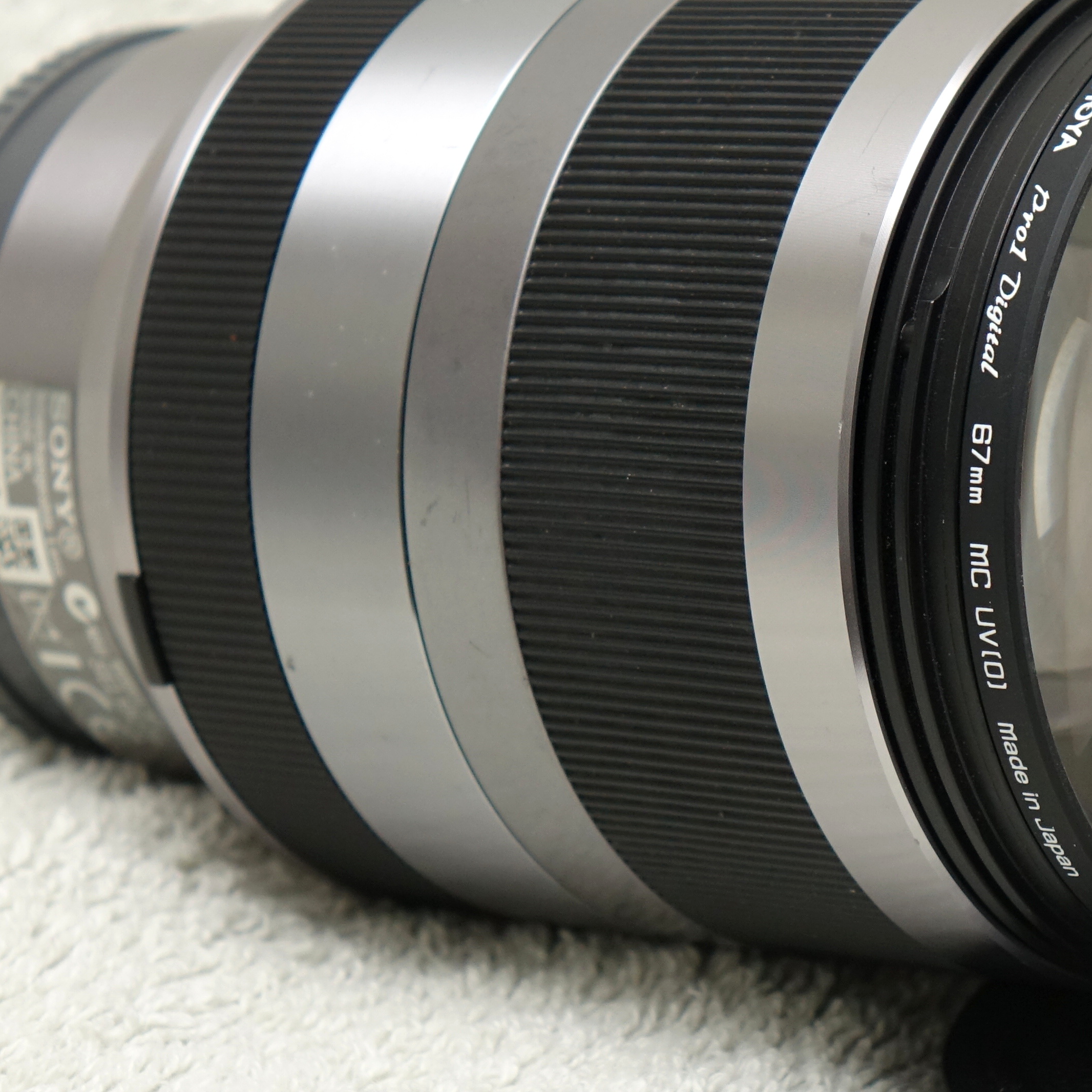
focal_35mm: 181
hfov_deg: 9.6
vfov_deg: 9.7
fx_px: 6460
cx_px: 858
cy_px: 529
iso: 200
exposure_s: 1/60
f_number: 4.5
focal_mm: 30.3
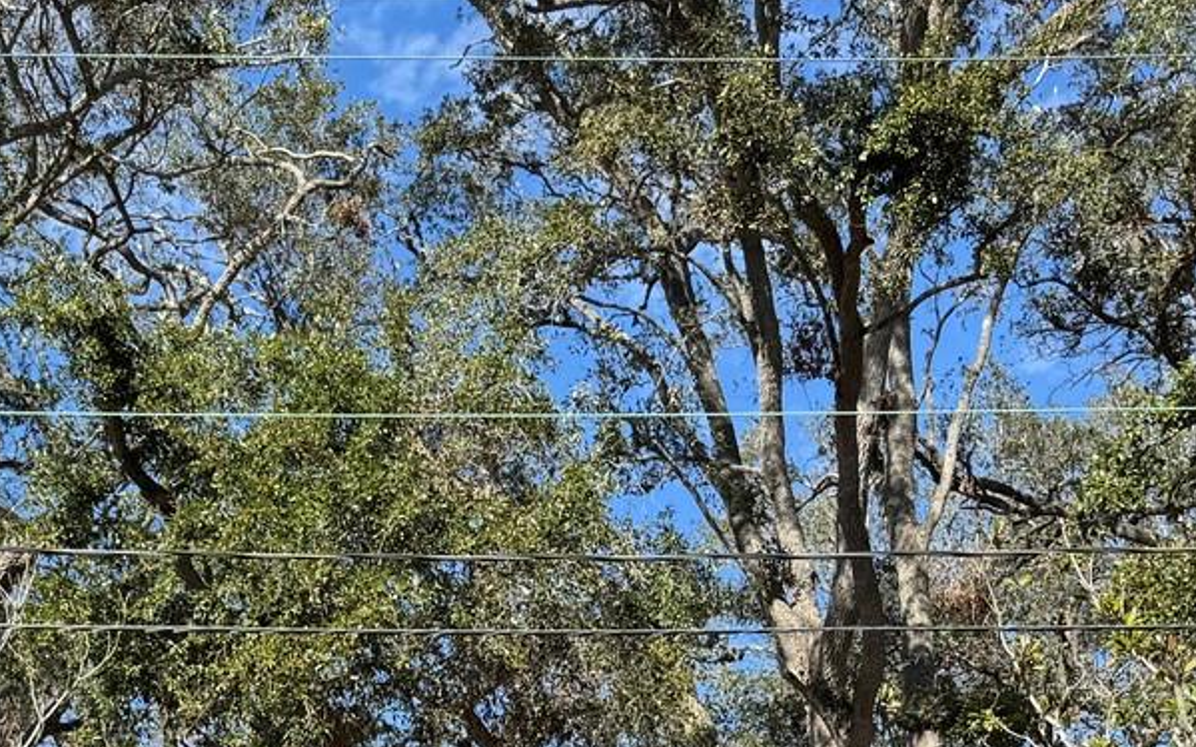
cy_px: 1194
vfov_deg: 16.9
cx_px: 473
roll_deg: -0.6
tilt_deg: +3.4
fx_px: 2216
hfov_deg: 30.1
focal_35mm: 68
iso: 80
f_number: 1.78
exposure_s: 1/2252
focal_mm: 6.76
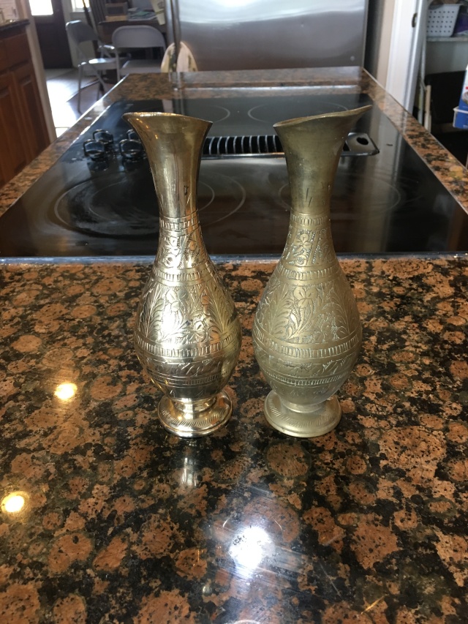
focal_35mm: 29
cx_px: 234
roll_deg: +2.8
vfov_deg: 61.7
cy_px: 312
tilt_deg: -32.1
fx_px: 523
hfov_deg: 48.2
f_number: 2.2
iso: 100
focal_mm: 4.15
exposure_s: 1/30
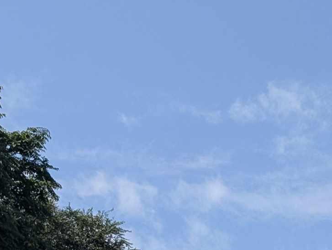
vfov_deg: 12.9
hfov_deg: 15.6
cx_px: 659
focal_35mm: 101
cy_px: 489
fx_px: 970
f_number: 1.68
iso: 22
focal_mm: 6.9
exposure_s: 1/1678
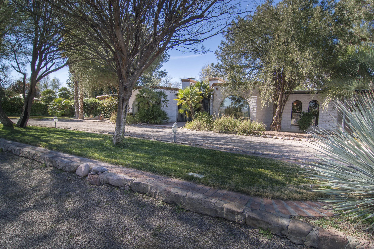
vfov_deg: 67.4
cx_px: 187
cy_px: 124
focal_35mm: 18
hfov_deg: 90.0
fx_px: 187
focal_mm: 12
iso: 100
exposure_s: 1/60
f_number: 9
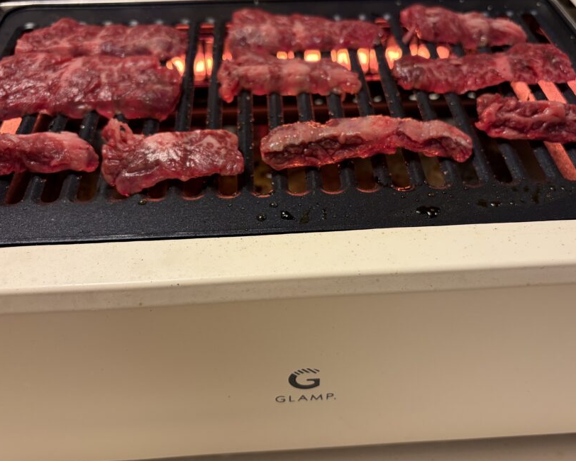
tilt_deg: -46.6
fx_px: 546
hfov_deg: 55.6
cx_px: 298
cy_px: 221
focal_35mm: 32
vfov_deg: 45.8
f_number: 1.6
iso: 100
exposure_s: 1/50
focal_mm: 5.96
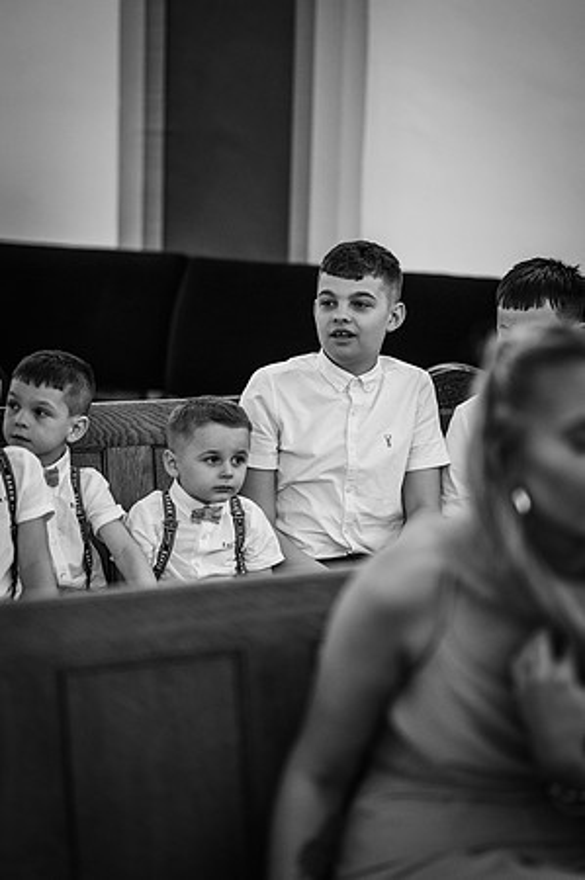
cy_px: 440
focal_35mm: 85
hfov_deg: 16.0
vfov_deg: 23.9
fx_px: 2077
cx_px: 292
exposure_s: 1/200
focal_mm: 85
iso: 1000
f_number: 1.8
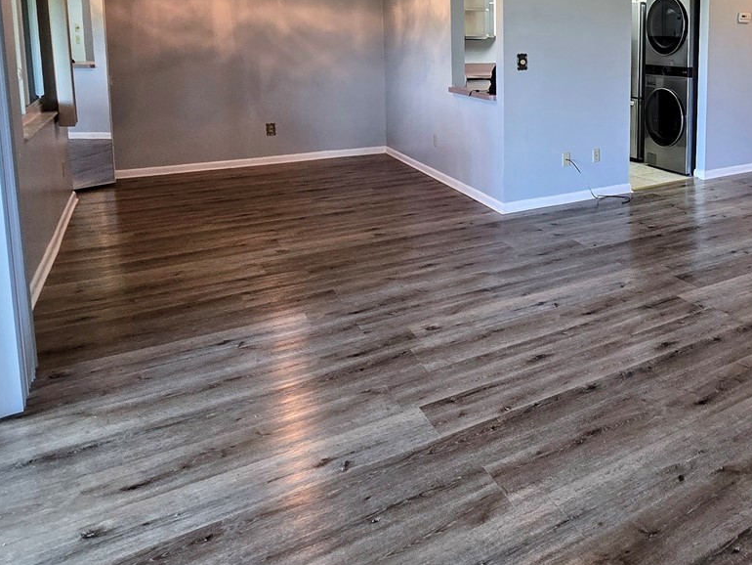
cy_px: 114
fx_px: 587
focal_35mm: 27
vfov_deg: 48.5
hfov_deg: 59.2
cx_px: 622
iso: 160
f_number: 2.2
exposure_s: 1/60
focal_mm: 2.2
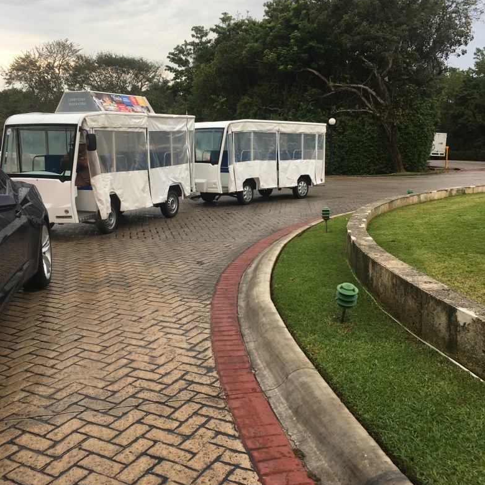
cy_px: 206
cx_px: 238
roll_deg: +0.9
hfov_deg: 47.2
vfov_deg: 47.1
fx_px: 555
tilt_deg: -5.9
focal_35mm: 35
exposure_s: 1/132
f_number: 2.2
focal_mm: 4.15
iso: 25
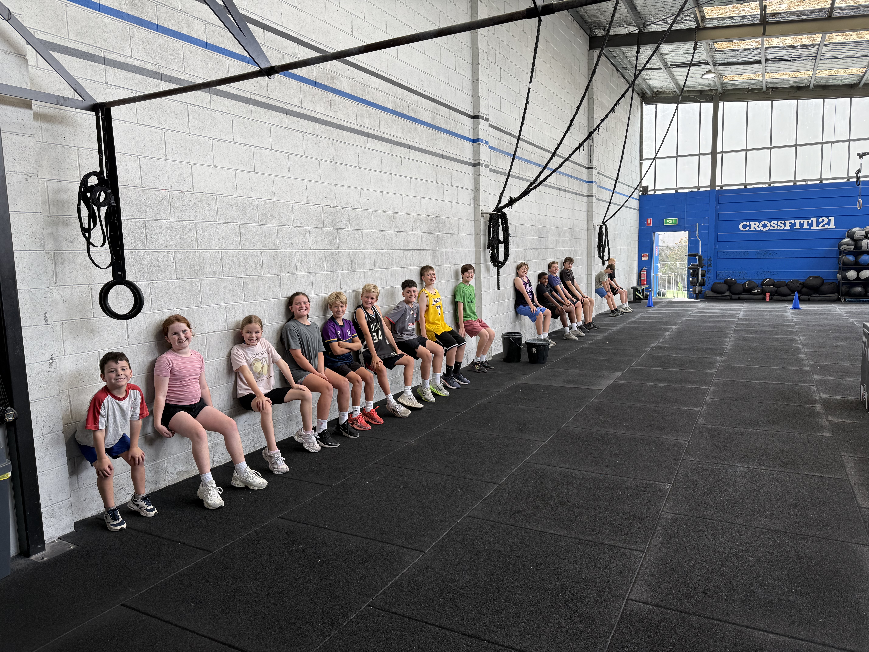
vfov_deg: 56.8
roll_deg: +1.6
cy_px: 326
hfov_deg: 71.6
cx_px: 434
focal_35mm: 24
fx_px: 602
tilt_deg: -5.6
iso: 64
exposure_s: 1/121
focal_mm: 6.76
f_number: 1.78
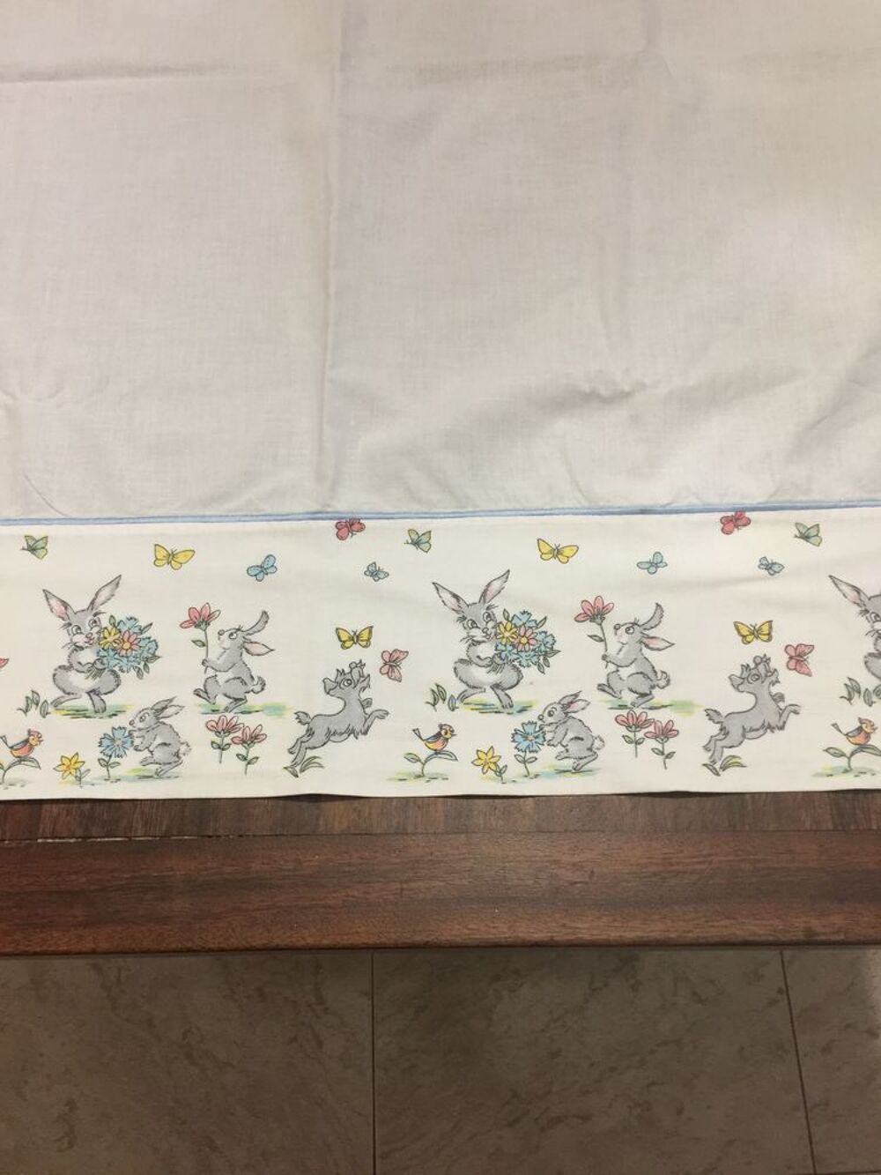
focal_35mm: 29
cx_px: 440
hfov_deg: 48.2
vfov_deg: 61.7
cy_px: 588
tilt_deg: -68.5
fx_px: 984
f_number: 2.2
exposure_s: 1/17
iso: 100
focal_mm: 4.15
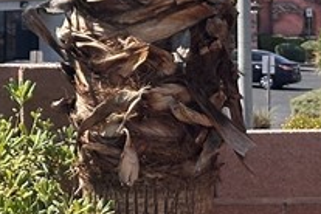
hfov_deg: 8.0
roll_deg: +0.4
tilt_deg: +0.6
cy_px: -98
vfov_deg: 5.5
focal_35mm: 247
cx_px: -276
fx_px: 2202
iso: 64
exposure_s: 1/4566
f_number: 1.78
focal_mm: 6.86
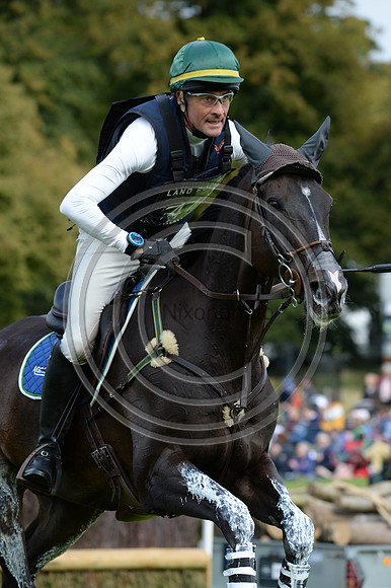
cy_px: 294
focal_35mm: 250
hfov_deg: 5.5
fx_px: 4077
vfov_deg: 8.2
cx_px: 196
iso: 800
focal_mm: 250
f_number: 7.1
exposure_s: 1/1000
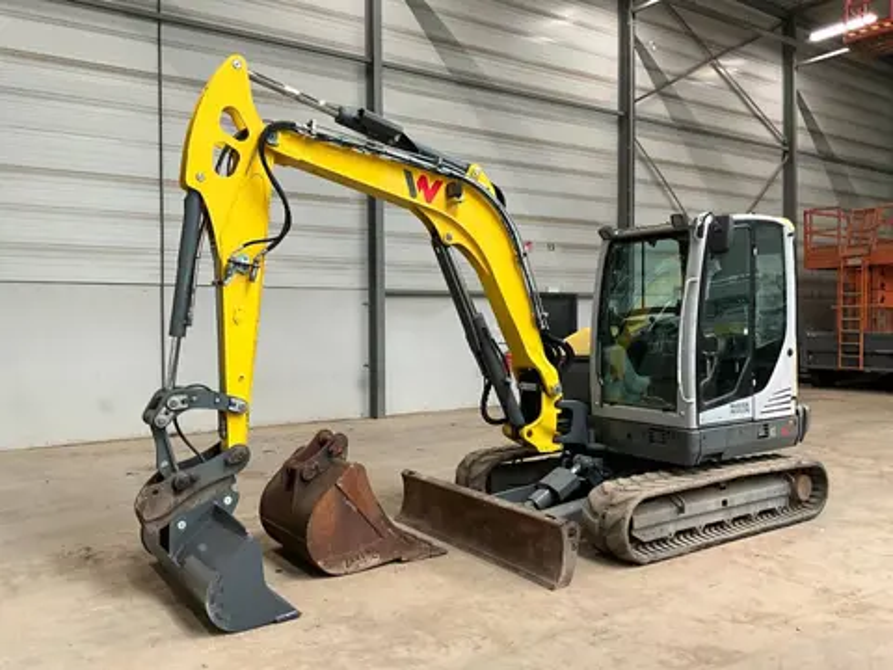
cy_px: 335
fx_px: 748
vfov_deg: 48.2
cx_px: 446
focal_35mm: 29
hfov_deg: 61.7
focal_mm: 3
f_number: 1.8
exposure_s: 1/60
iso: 80
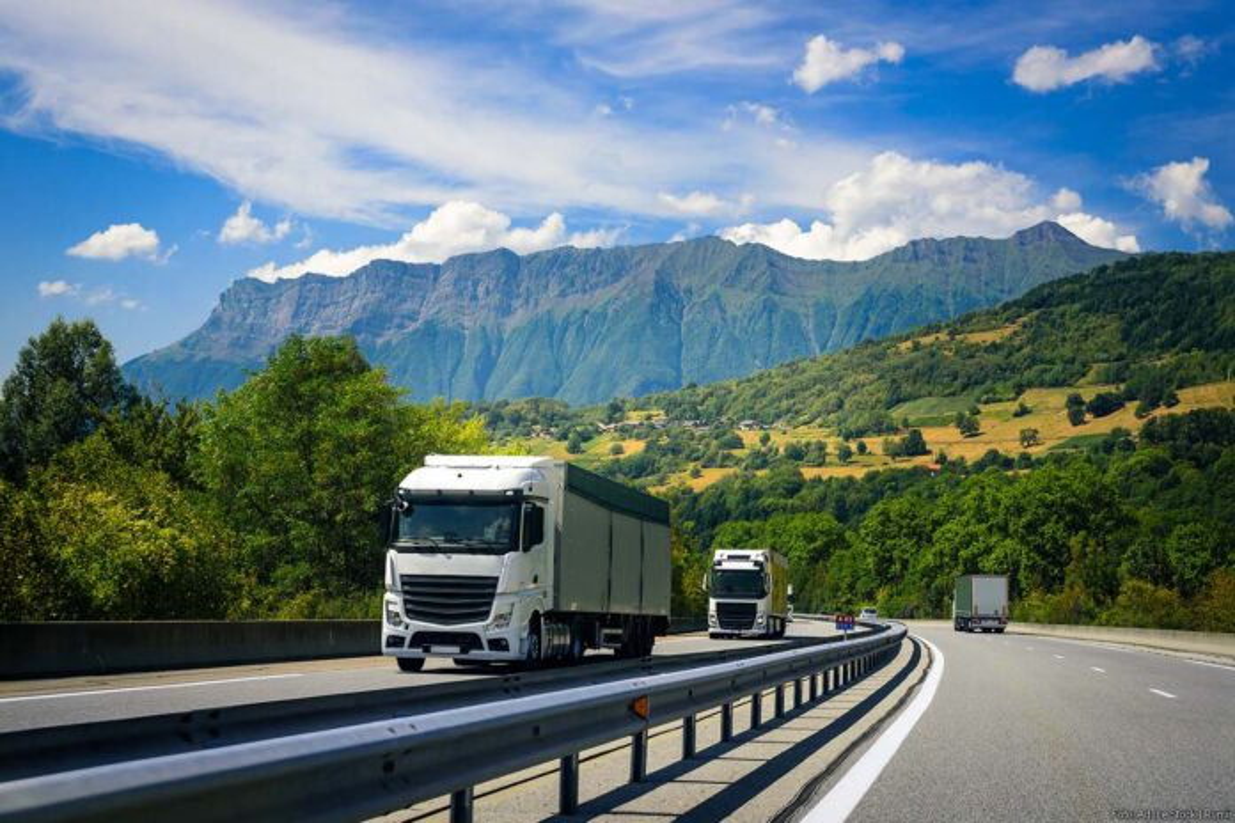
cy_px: 412
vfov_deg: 27.0
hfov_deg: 39.6
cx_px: 618
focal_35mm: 50
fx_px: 1715
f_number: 6.3
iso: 200
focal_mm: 50
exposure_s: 1/1000
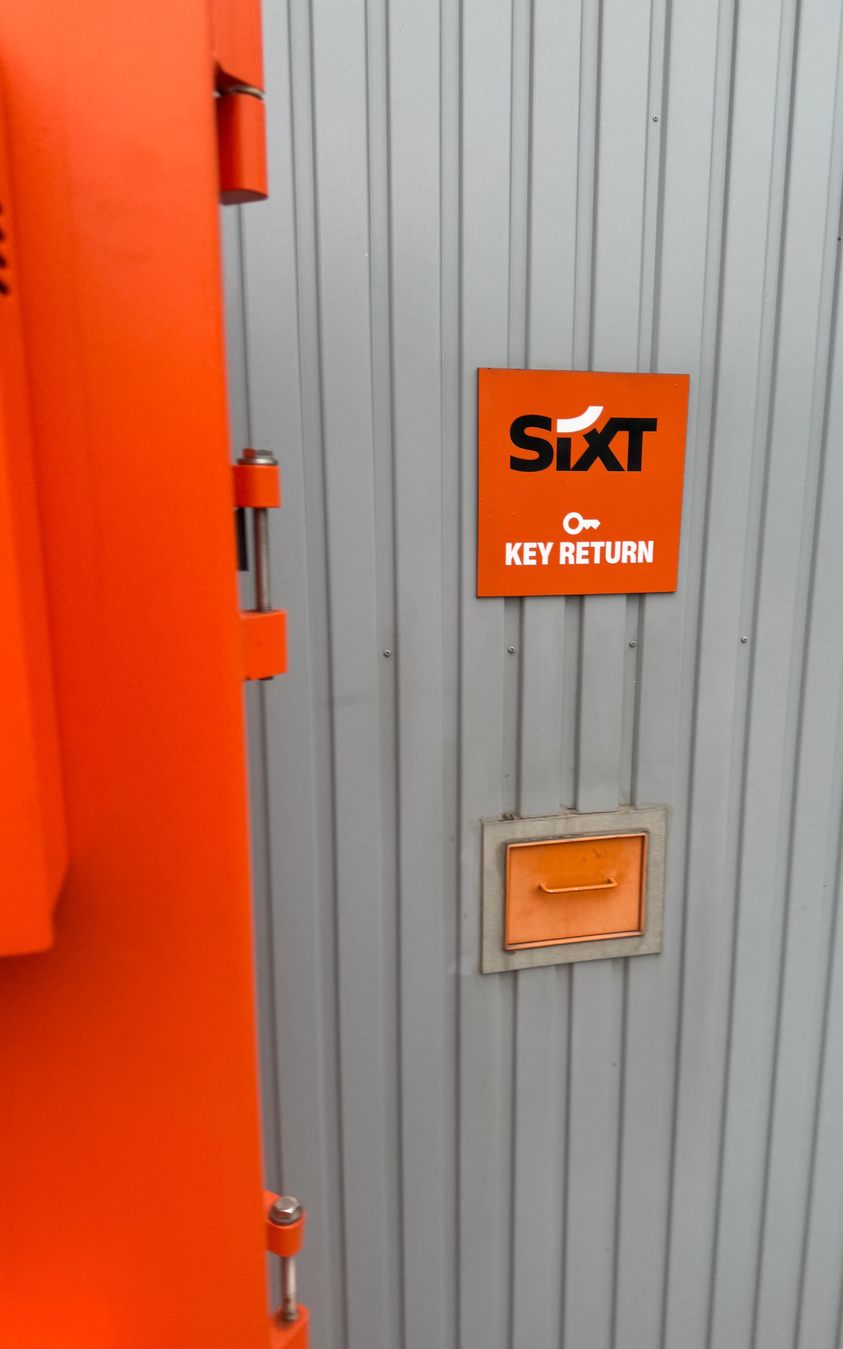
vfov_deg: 70.4
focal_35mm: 26
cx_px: 506
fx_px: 956
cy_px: 679
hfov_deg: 47.3
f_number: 1.78
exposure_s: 1/121
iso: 100
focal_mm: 6.76
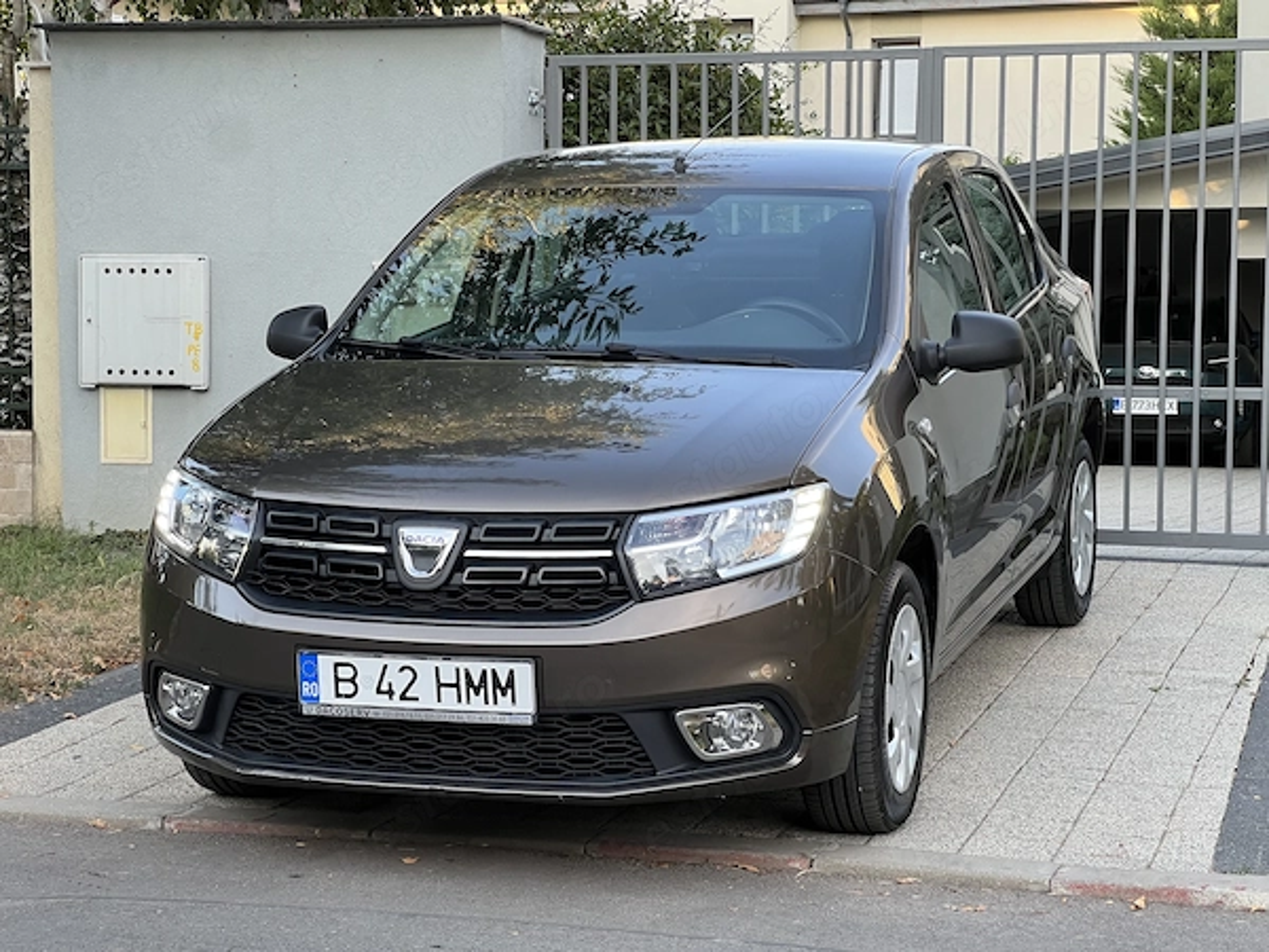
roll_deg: -0.2
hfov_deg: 25.3
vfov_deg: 19.1
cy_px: 476
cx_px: 634
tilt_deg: -2.2
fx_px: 2823
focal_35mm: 77
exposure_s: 1/99
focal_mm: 9
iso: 100
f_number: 2.8
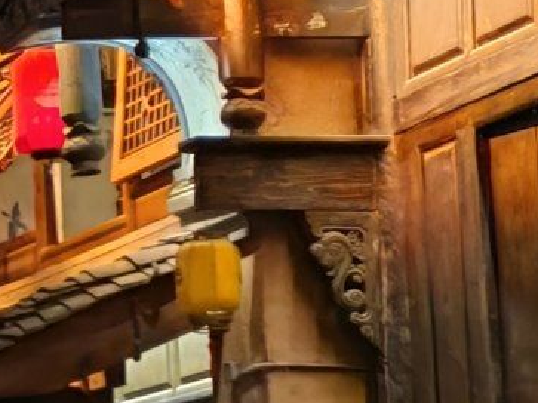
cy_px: 289
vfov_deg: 7.3
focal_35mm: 203
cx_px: -1135
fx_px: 3154
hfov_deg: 8.2
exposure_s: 1/33
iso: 1250
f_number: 1.95
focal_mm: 5.52
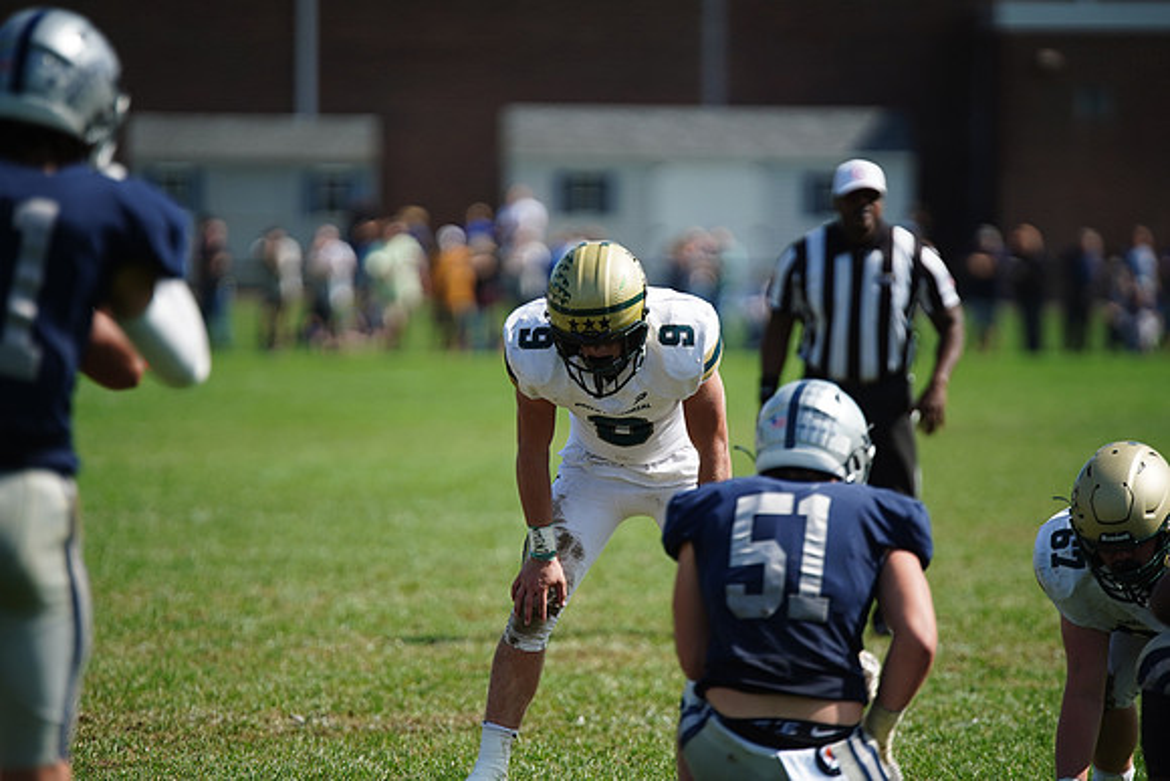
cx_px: 585
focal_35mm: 300
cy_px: 390
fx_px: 9752
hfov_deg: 6.9
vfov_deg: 4.6
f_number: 2.8
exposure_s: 1/4000
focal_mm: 300
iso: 400
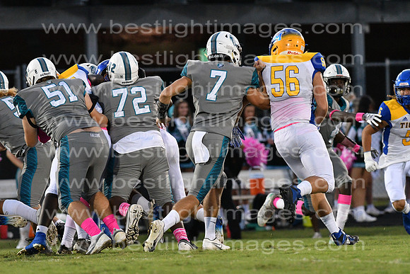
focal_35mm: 450
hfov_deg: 4.6
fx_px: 5126
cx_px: 205
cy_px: 137
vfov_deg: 3.1
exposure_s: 1/1000
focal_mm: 300
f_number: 5.6
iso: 6400
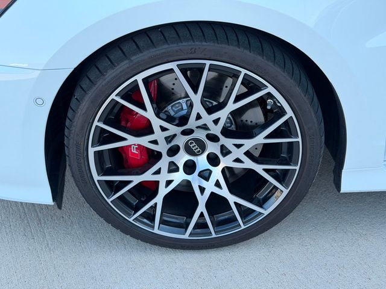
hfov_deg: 39.7
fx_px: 535
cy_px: 144
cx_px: 193
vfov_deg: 30.3
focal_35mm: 48
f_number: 1.78
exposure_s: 1/802
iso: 100
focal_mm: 6.76
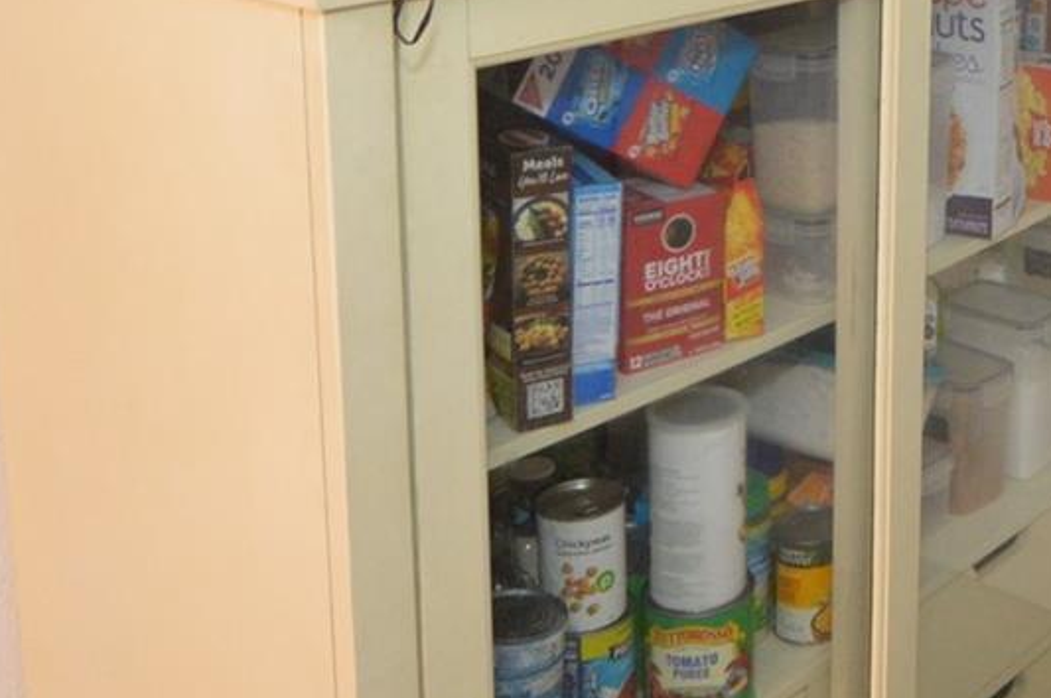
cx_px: 1157
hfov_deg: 32.5
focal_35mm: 54
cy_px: -5
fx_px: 1575
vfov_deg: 23.9
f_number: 4
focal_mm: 12
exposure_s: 1/60
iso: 1400
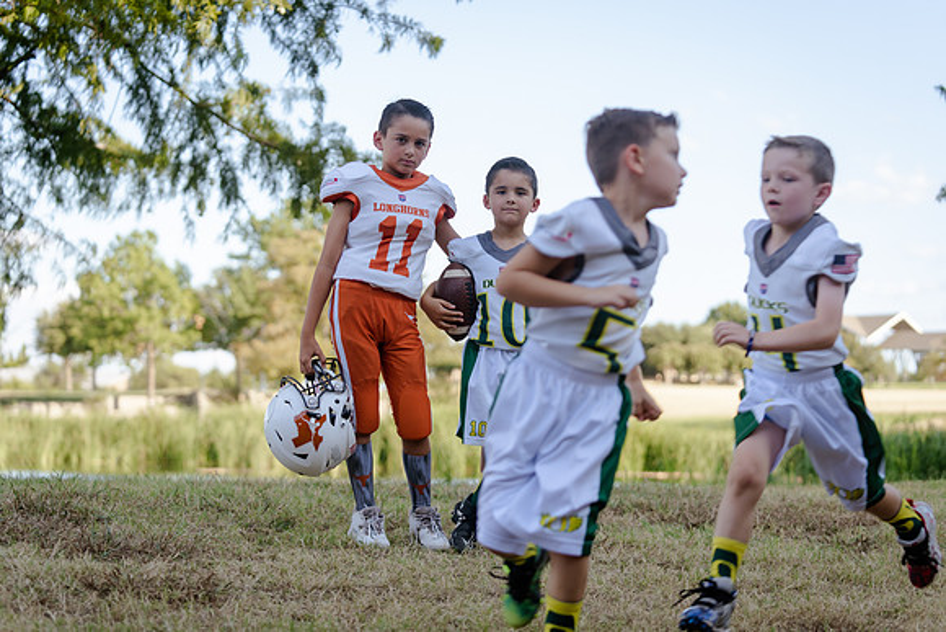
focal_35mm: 70
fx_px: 1840
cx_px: 473
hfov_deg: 28.8
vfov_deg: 19.5
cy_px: 316
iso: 125
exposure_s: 1/320
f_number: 3.2
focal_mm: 70
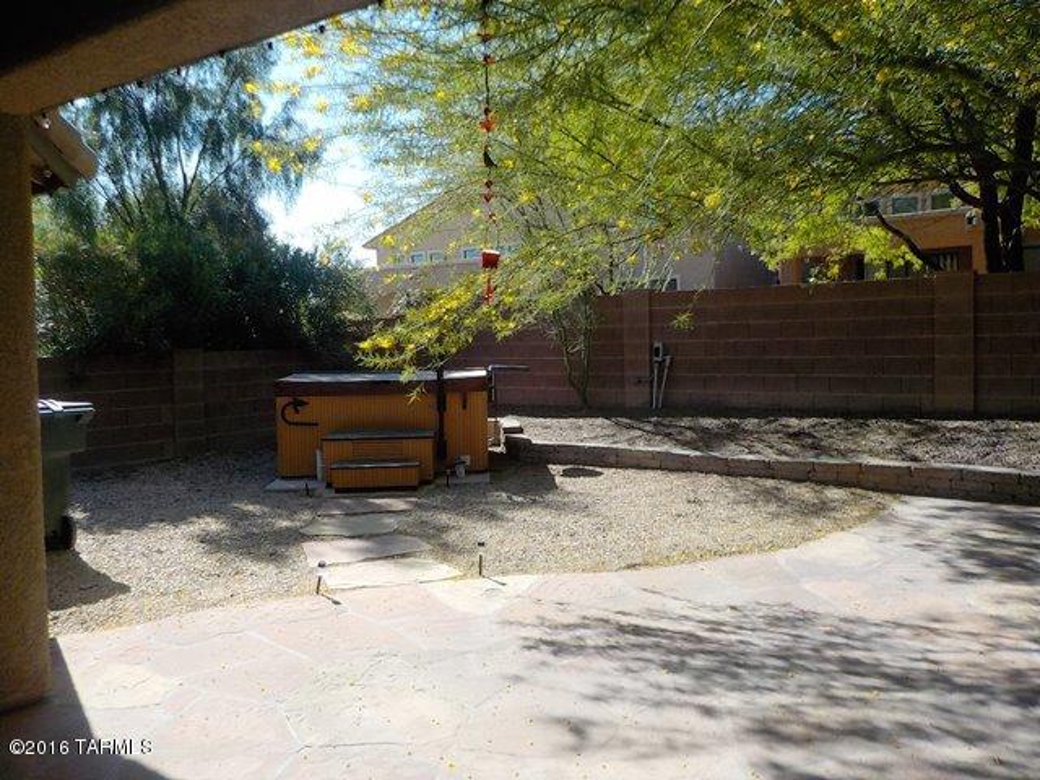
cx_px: 520
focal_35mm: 30
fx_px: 901
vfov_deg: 46.8
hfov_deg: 60.0
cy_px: 390
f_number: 3.3
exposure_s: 1/800
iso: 125
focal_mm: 4.1
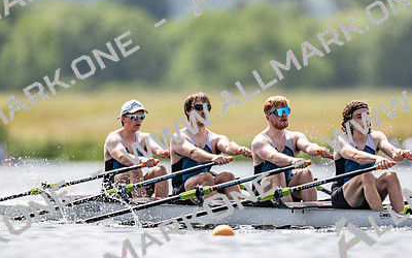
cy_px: 169
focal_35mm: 887
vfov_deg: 1.5
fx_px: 9960
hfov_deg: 2.4
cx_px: 247
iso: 160
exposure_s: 1/2500
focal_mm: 600
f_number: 4
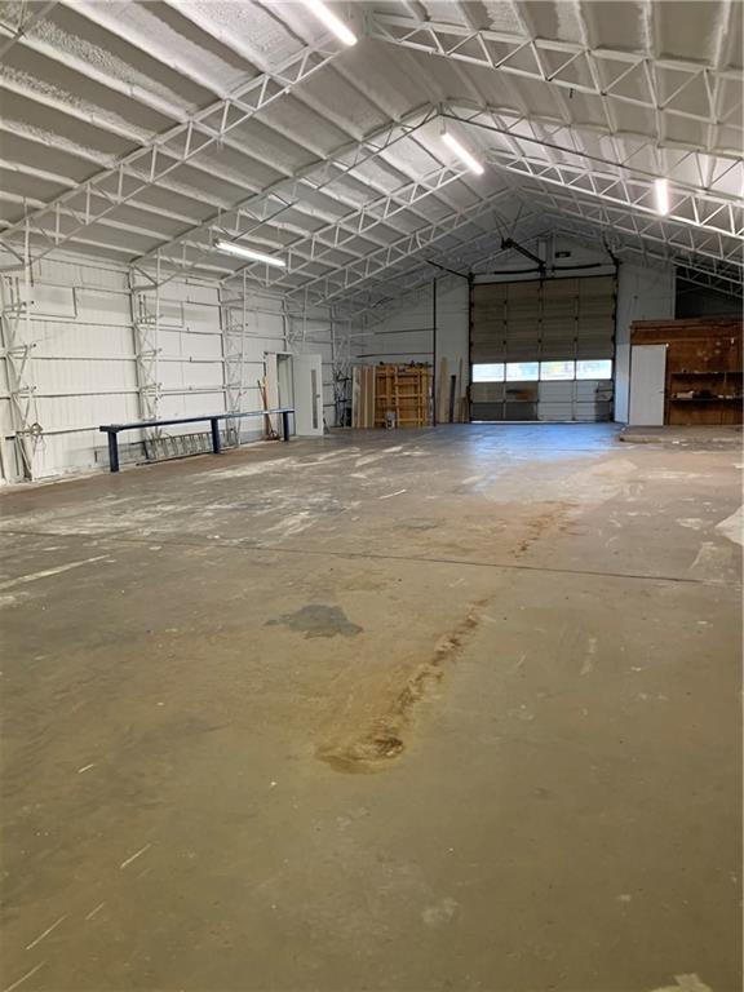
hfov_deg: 53.1
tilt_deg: -7.8
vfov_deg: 67.3
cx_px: 372
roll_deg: +0.7
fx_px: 745
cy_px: 496
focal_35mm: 26
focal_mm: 4.25
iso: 250
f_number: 1.8
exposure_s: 1/60
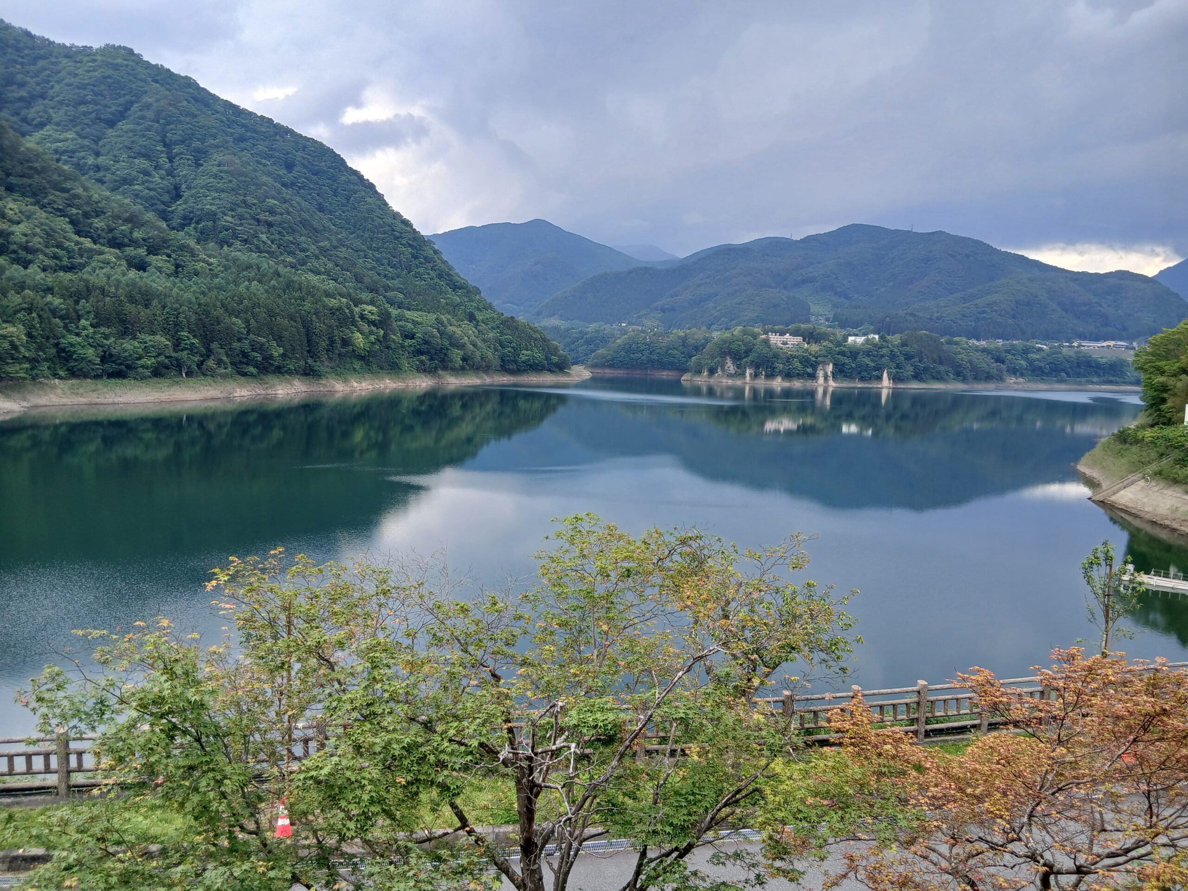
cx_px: 594
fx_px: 892
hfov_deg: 67.3
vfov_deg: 53.1
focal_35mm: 26
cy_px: 446
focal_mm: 3.86
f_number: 1.8
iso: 20
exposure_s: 1/146
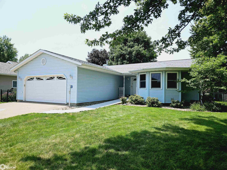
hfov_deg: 73.9
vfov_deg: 58.9
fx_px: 151
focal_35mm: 23
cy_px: 85
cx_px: 114
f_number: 1.8
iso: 25
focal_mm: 5.4
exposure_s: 1/2082
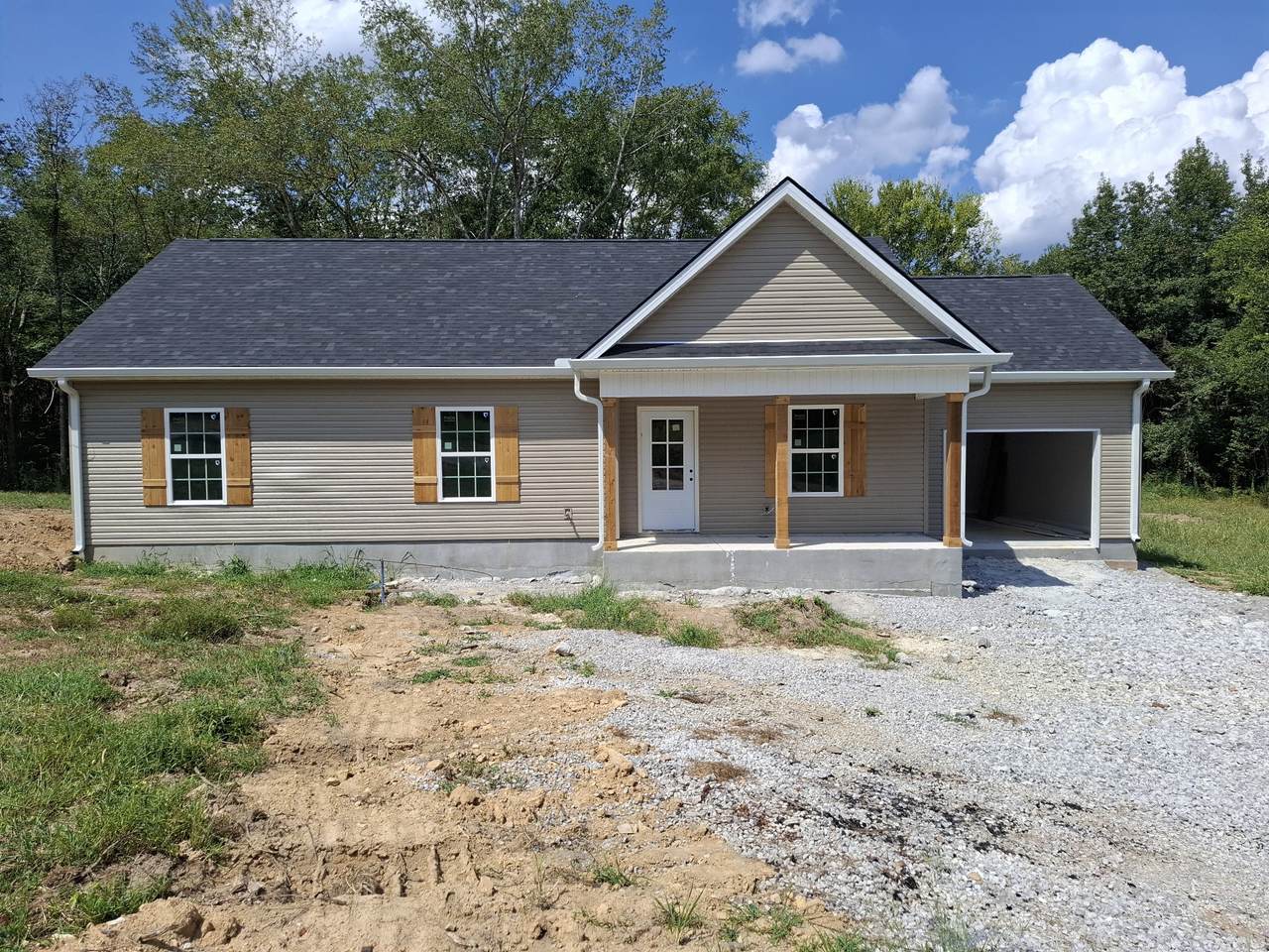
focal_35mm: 23
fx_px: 843
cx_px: 634
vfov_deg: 58.9
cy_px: 476
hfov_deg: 73.9
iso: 50
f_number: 1.8
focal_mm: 5.54
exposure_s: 1/2564
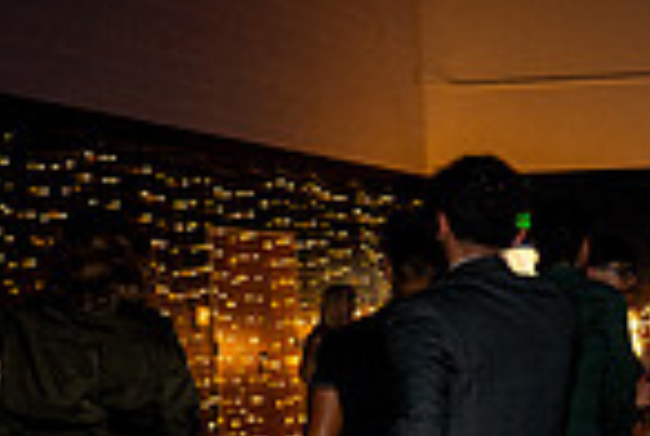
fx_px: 1864
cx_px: 864
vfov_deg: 13.1
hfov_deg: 18.3
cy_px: 483
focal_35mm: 103
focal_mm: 26
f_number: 4
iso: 1250
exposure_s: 1/80
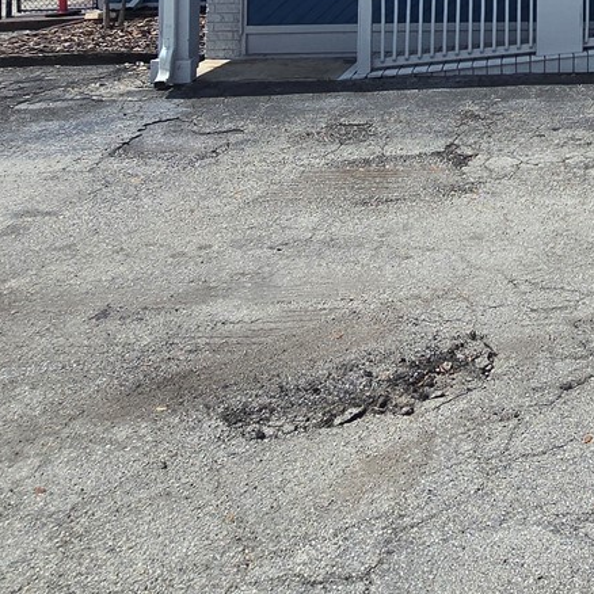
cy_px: -110
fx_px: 815
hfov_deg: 34.1
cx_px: 669
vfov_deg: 33.1
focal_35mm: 42
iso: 50
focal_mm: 2.2
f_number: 2.2
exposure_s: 1/3778
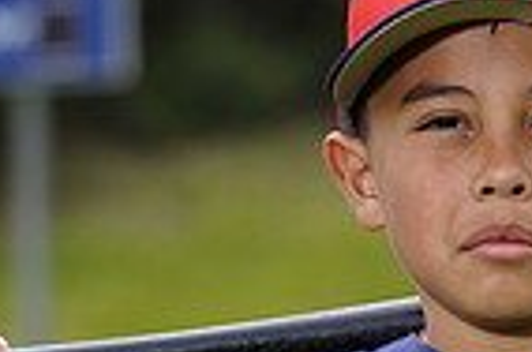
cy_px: 459
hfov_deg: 3.2
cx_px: 468
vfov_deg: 2.1
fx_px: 9481
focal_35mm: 643
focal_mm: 157
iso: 100
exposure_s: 1/250
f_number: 6.3
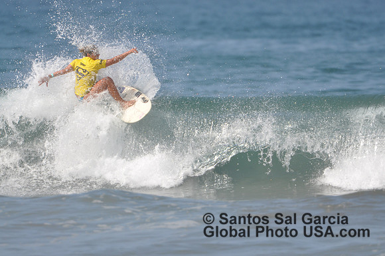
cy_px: 128
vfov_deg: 1.7
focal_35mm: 825
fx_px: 8811
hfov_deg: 2.5
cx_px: 192
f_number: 5.6
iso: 400
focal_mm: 550
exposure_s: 1/1600
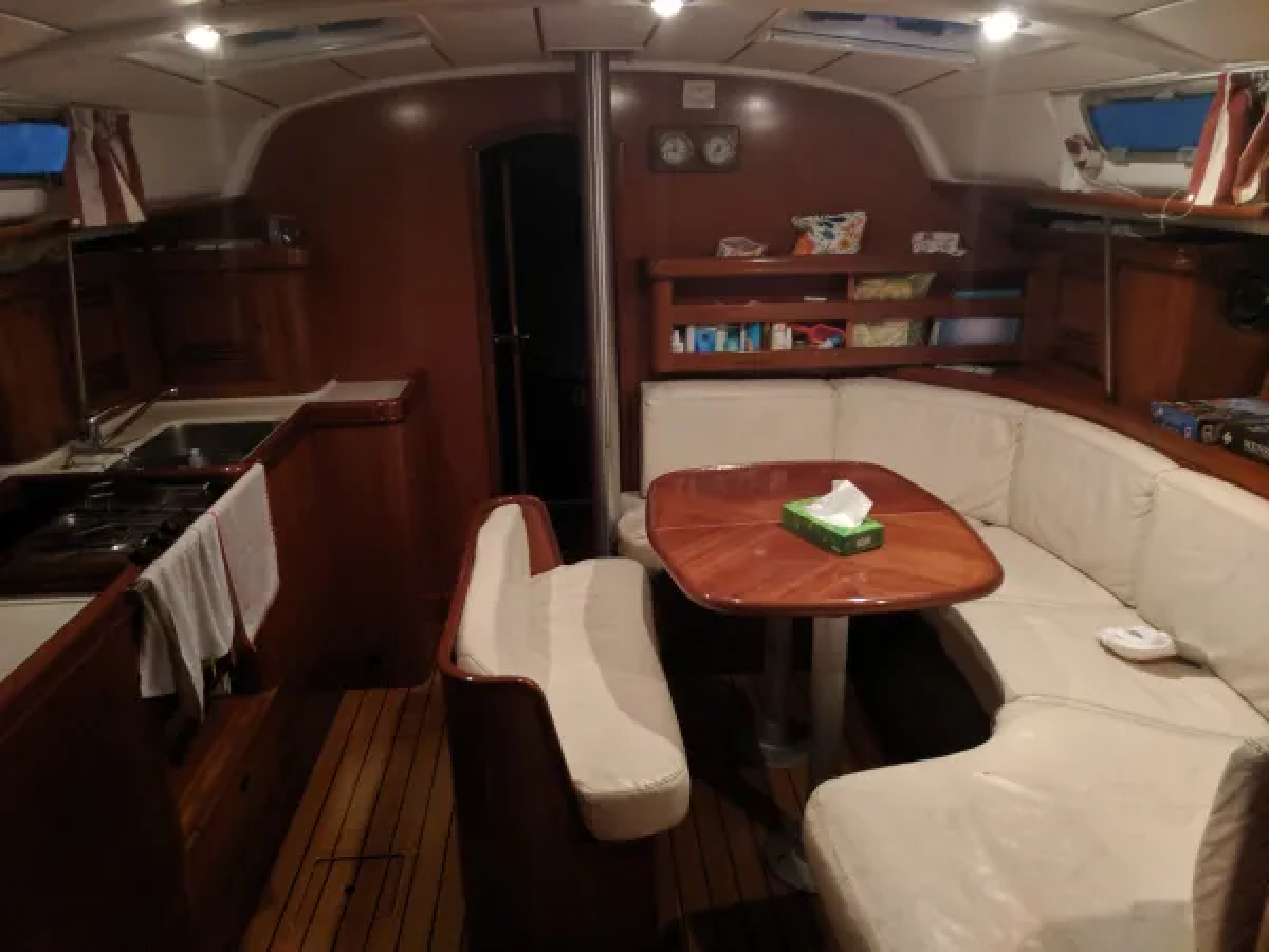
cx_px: 634
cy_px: 476
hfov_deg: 67.3
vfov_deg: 53.1
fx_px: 953
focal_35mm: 26
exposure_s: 1/14.3
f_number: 2
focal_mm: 4.67
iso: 1289
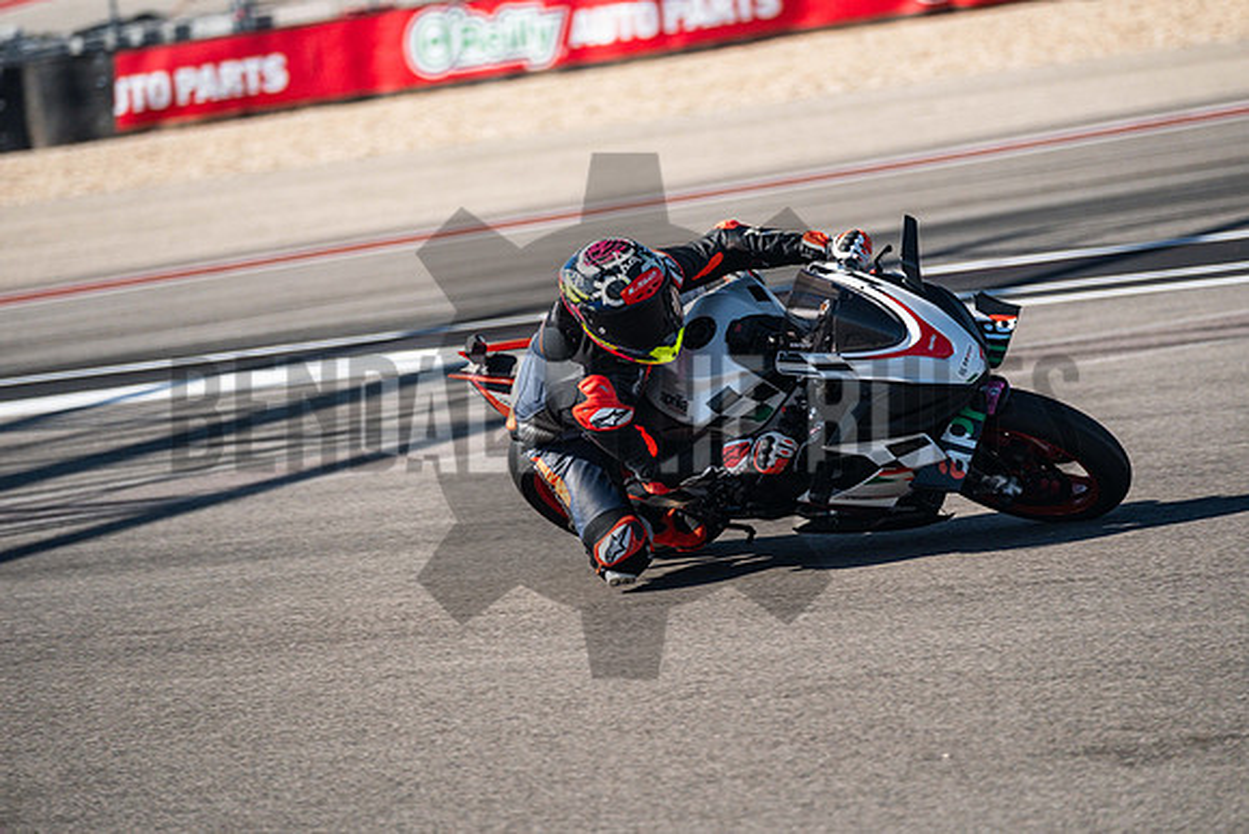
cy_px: 417
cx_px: 624
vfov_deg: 6.5
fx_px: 7287
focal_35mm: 210
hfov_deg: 9.8
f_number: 2.8
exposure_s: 1/2500
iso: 800
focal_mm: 140
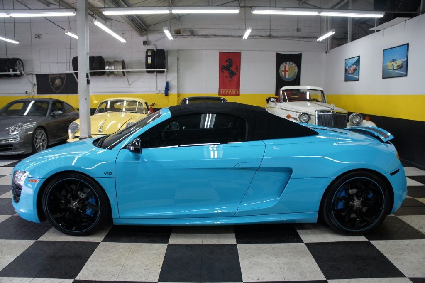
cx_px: 212
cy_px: 142
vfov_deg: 47.9
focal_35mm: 27
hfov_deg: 67.4
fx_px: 318
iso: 200
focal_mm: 18
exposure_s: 1/40
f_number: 4
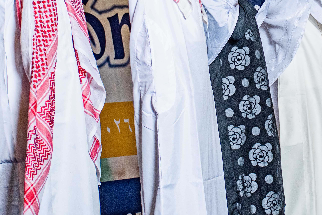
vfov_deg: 9.4
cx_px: 256
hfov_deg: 14.1
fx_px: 1297
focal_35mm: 145
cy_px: 2
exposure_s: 1/80
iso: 800
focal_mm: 45
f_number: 5
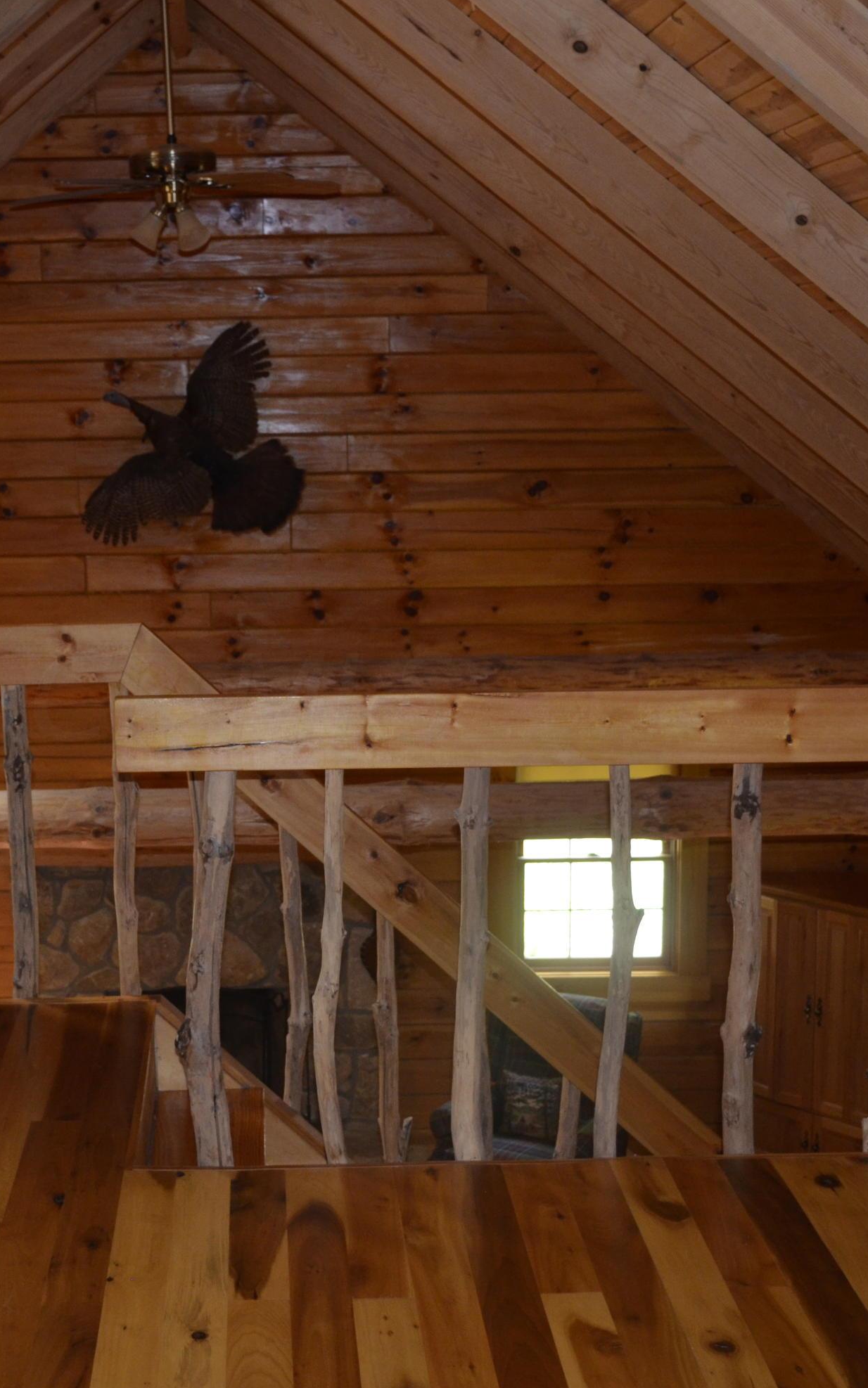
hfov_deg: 25.1
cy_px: 696
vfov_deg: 39.6
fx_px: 1930
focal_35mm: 51
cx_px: 242
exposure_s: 1/60
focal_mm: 22
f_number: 4
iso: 720
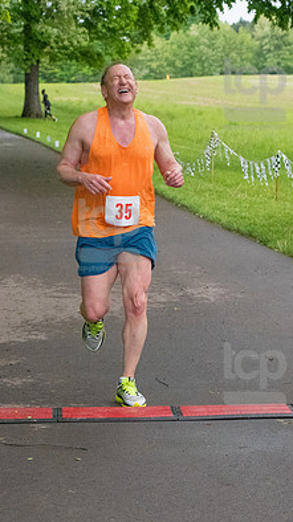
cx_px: 109
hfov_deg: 8.6
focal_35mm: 140
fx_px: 1938
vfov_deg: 15.3
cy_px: 235
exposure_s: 1/1250
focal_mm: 78
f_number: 5.6
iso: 6400
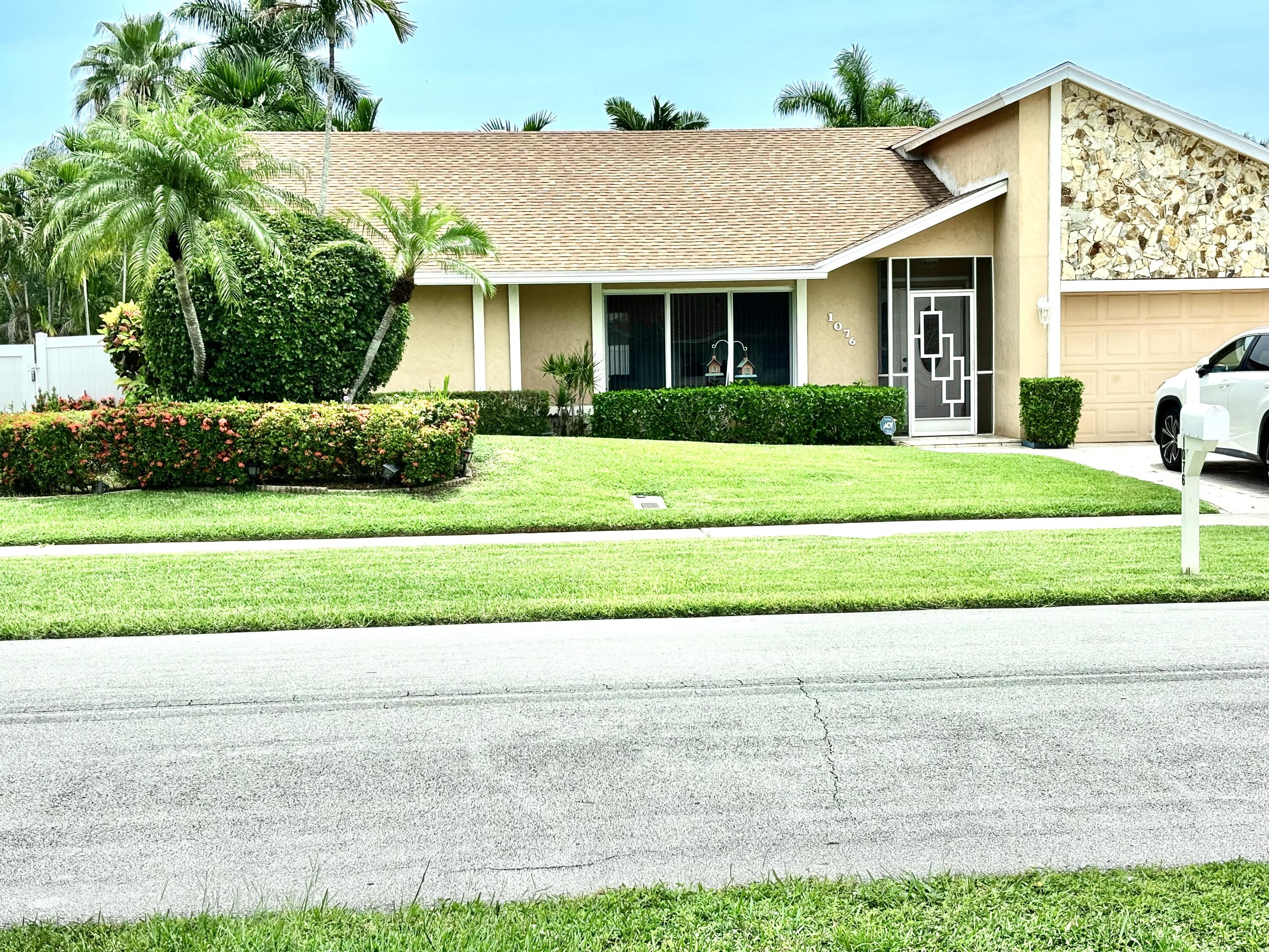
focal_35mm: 52
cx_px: 634
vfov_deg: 28.0
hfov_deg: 36.8
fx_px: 1906
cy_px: 476
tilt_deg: -3.6
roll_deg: +0.7
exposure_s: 1/3937
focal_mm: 5.96
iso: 40
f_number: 1.6
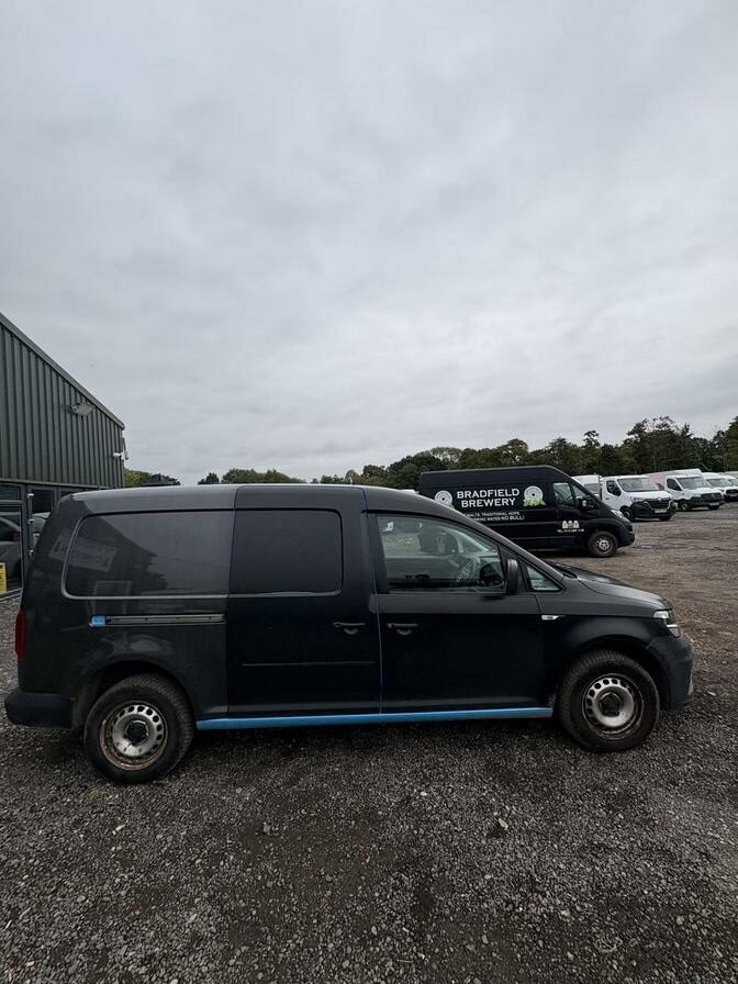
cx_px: 369
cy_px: 492
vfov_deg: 102.1
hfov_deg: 85.7
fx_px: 398
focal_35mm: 14
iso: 40
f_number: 2.2
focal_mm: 2.22
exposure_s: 1/544
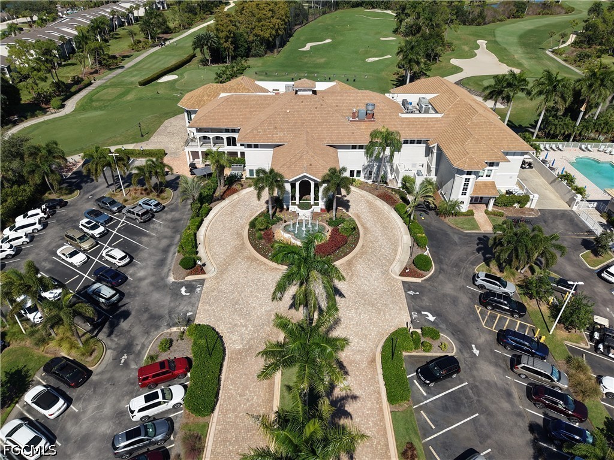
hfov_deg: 71.6
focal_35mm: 24
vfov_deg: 56.8
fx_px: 426
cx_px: 307
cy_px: 230
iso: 120
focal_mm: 8.67
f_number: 1.8
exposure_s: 1/640
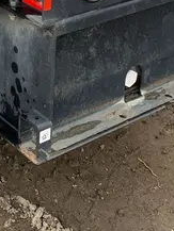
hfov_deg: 15.7
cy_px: -59
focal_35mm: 88
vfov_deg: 20.5
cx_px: -75
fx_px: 589
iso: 25
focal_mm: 4.25
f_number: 1.8
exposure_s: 1/452
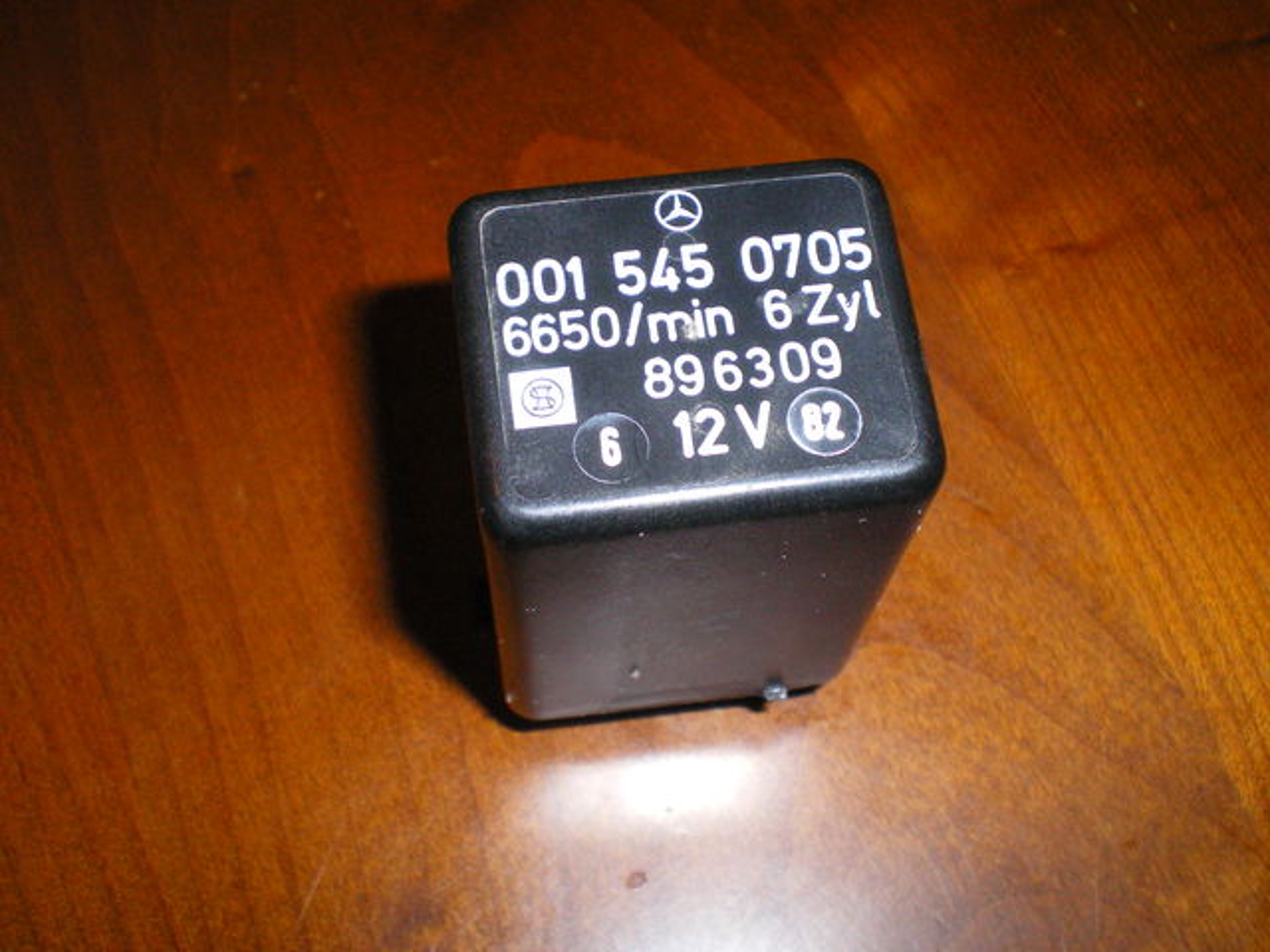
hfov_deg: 42.9
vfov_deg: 32.9
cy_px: 476
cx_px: 635
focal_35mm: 44
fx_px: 1614
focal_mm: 7.4
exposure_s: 1/50
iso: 320
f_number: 4.9
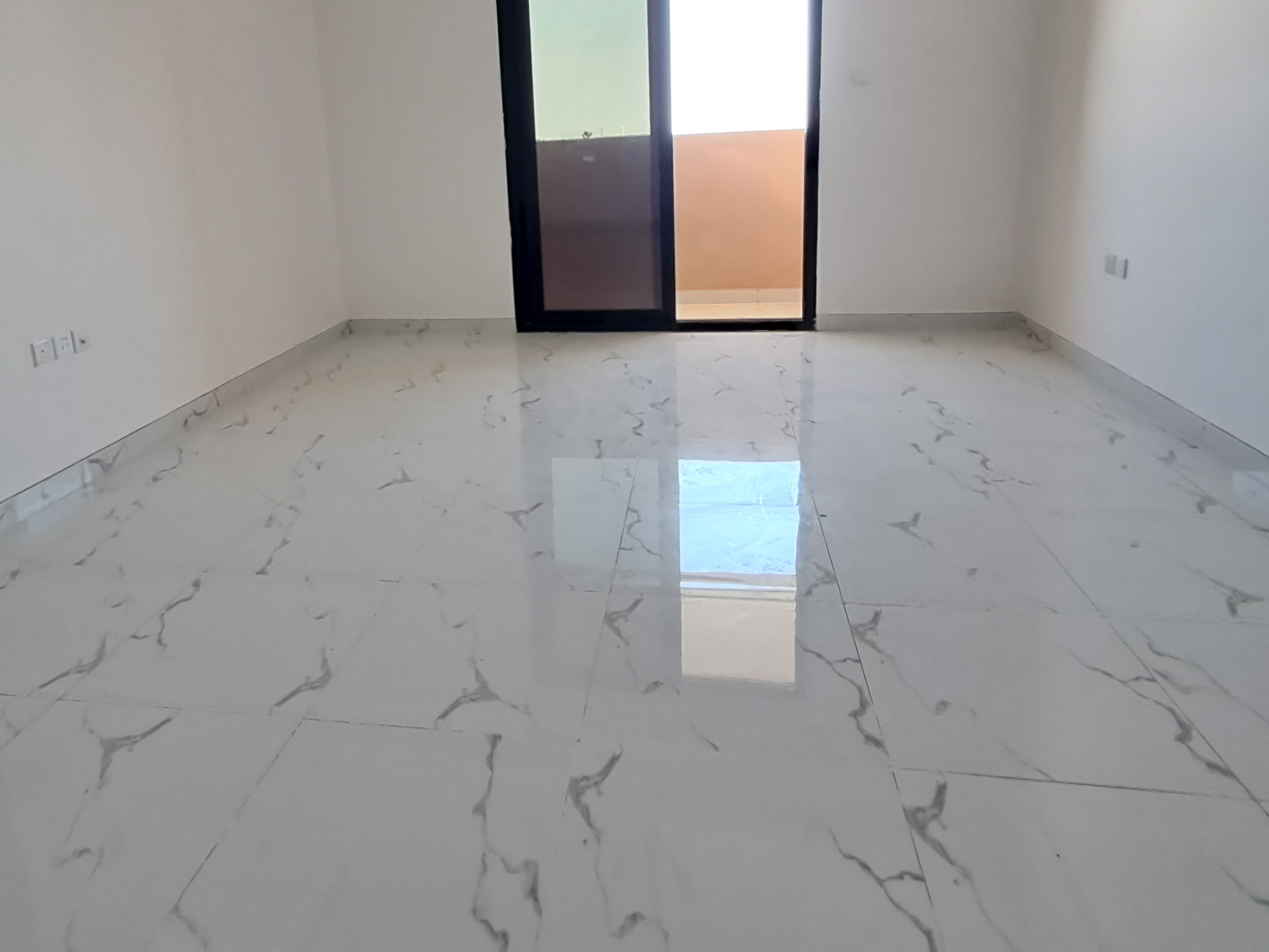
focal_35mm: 24
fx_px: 880
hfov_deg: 71.2
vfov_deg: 55.9
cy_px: 340
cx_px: 539
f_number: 2.2
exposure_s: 1/50
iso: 80
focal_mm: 1.64
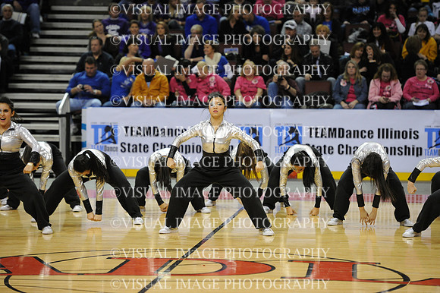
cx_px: 220
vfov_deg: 9.5
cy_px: 146
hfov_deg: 14.2
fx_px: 1771
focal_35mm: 145
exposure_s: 1/640
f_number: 3.2
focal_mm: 145
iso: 5000
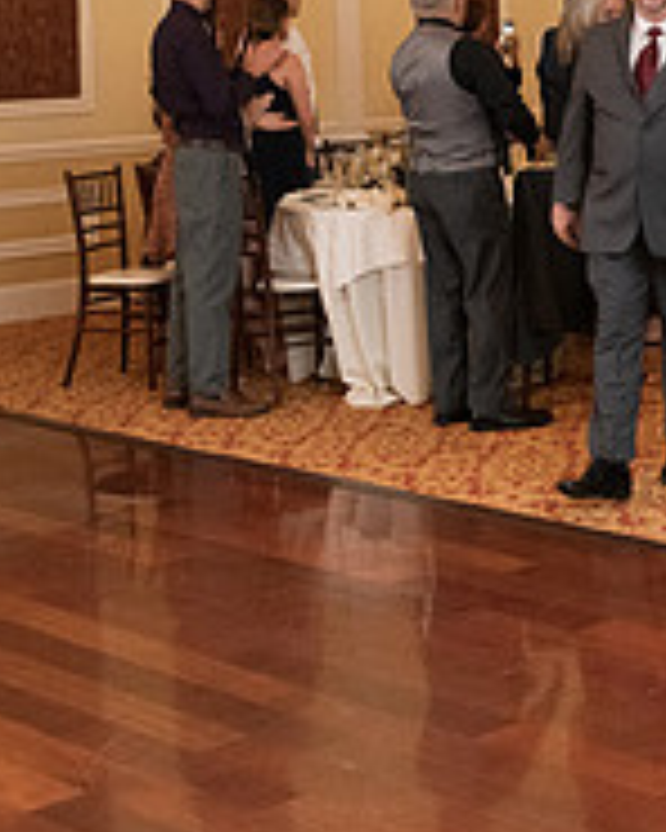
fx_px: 2242
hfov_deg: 16.2
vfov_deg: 20.4
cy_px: 25
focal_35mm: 91
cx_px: 801
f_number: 2.8
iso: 3200
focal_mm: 31
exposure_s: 1/125
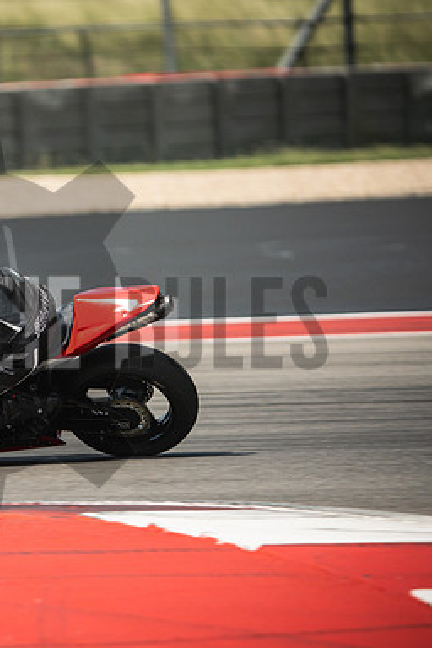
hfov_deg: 3.0
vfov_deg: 4.6
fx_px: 8153
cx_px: -29
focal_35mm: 453
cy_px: 325
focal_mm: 200
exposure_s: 1/400
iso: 400
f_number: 2
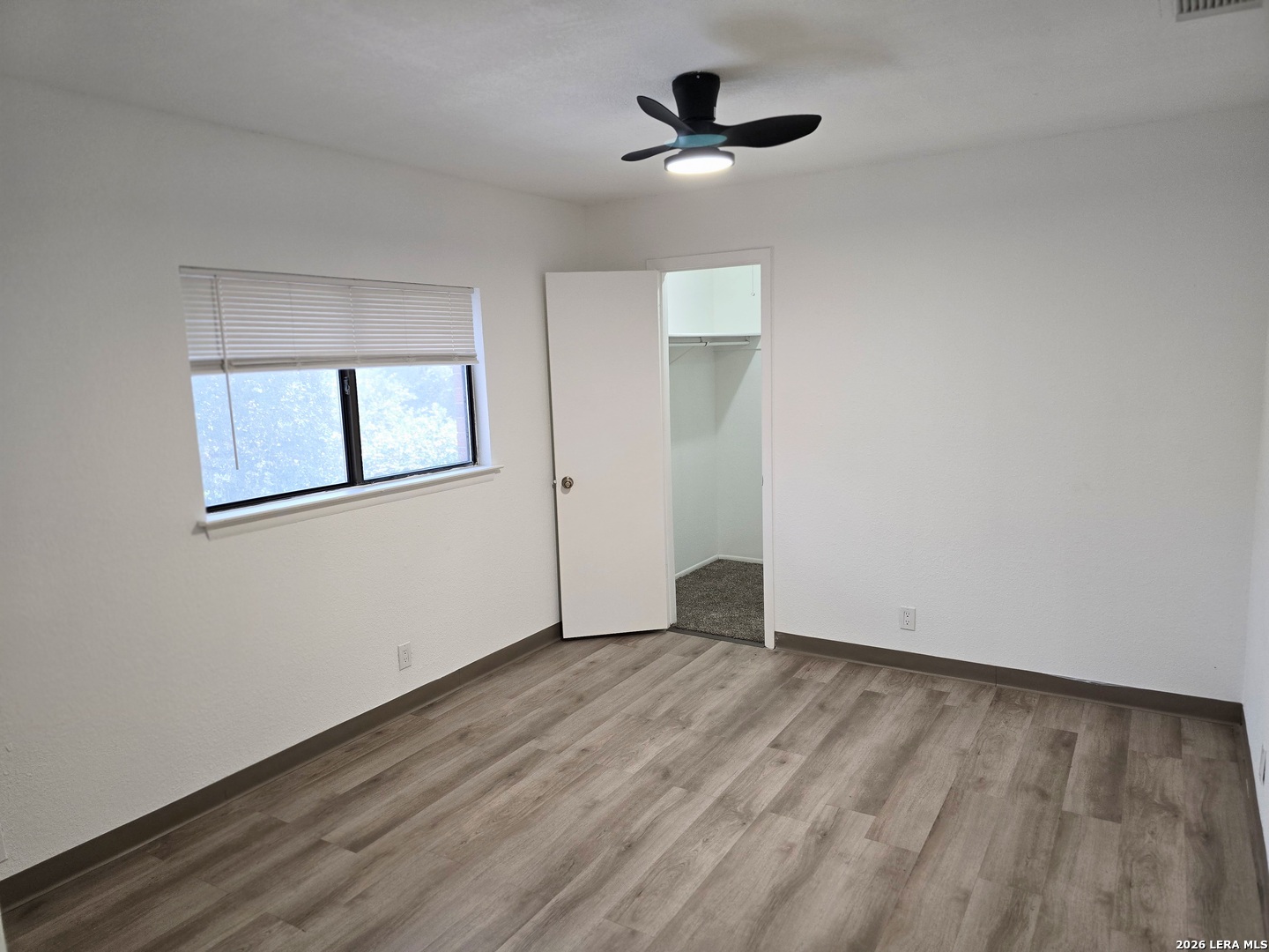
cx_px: 634
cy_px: 476
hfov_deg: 73.9
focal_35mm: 23
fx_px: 843
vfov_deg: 58.9
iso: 250
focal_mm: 6.3
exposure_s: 1/120
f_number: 1.7
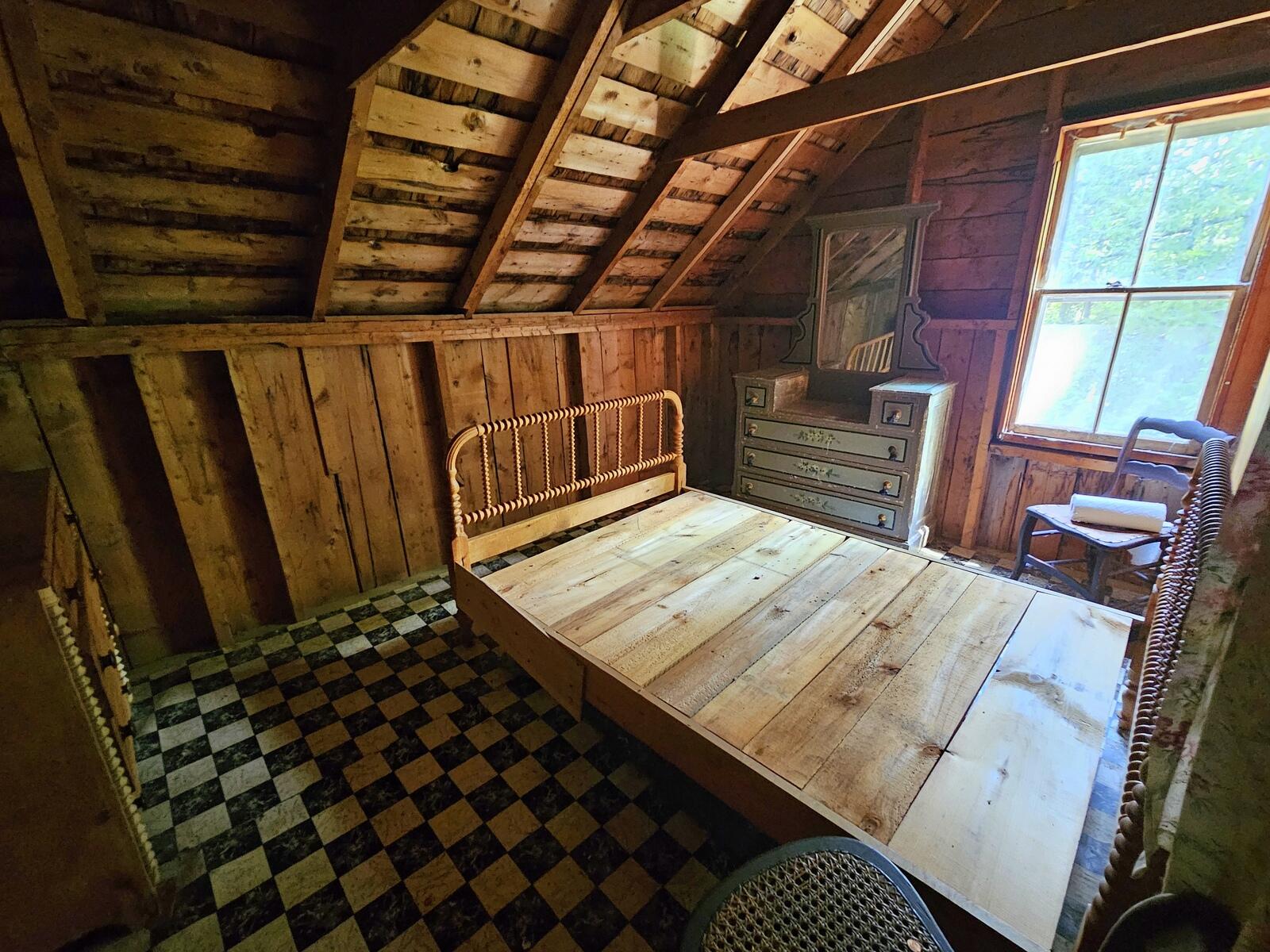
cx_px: 635
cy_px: 476
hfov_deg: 106.2
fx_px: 477
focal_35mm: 13
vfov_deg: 89.9
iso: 800
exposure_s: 1/24
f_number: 2.2
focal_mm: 2.2
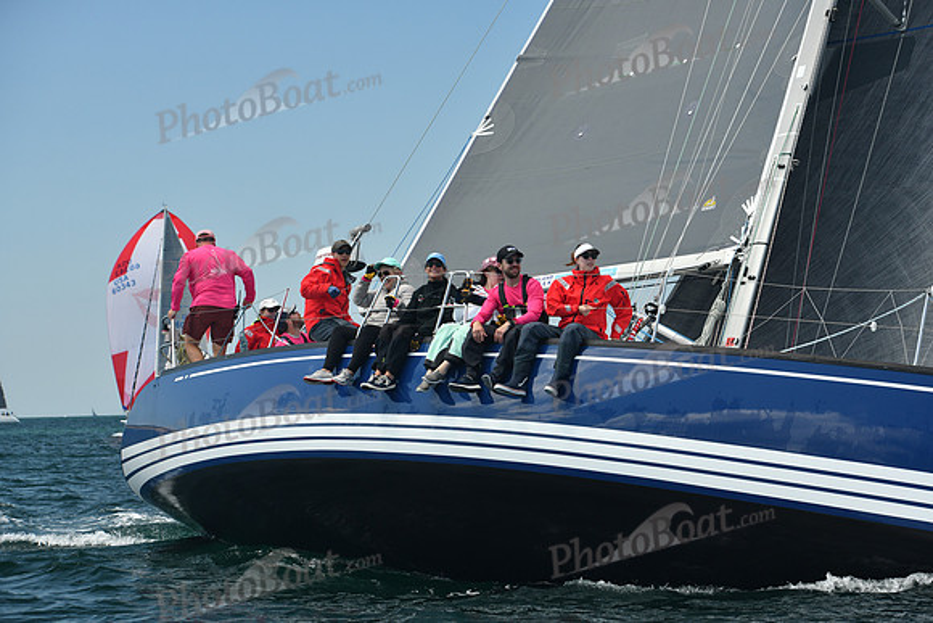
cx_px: 466
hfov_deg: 22.6
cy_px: 312
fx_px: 2333
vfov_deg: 15.2
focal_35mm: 90
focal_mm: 90
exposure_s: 1/640
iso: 320
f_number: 5.6
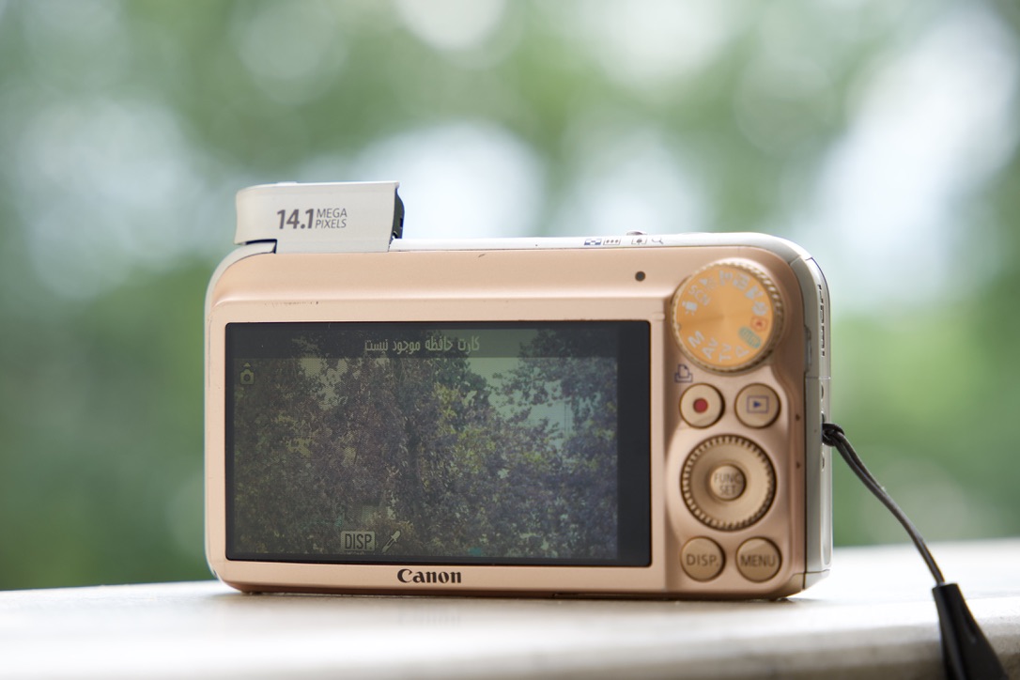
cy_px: 340
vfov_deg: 13.0
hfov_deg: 19.5
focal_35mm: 105
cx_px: 510
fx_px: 2975
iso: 160
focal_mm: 70
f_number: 4
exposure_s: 1/160
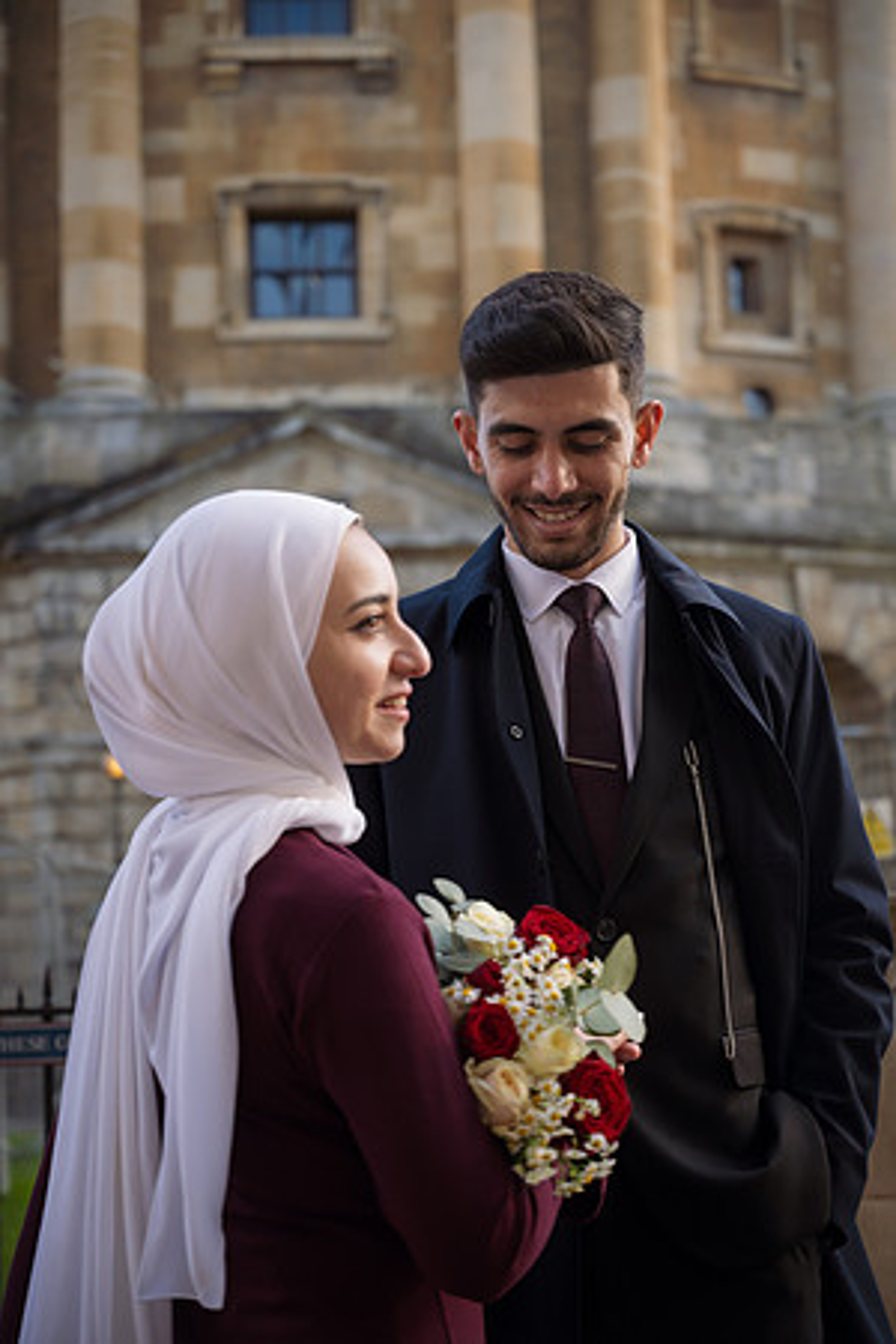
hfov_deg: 20.9
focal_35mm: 65
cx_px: 448
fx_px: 2426
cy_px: 672
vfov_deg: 31.0
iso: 100
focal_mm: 65
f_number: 4
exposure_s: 1/125
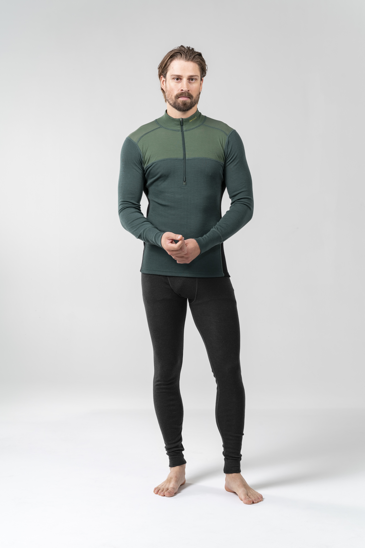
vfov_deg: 28.8
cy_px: 274
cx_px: 182
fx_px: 1064
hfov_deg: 19.5
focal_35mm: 70
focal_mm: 70
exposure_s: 1/160
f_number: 10
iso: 100
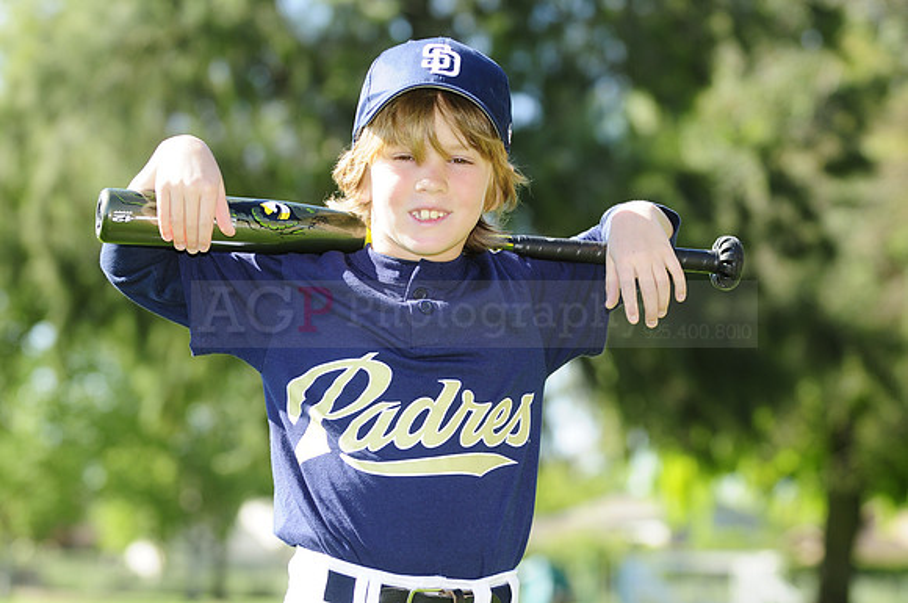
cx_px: 454
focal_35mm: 135
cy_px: 302
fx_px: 3400
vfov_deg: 10.1
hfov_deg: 15.2
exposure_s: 1/400
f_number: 4.5
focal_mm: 90
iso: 200
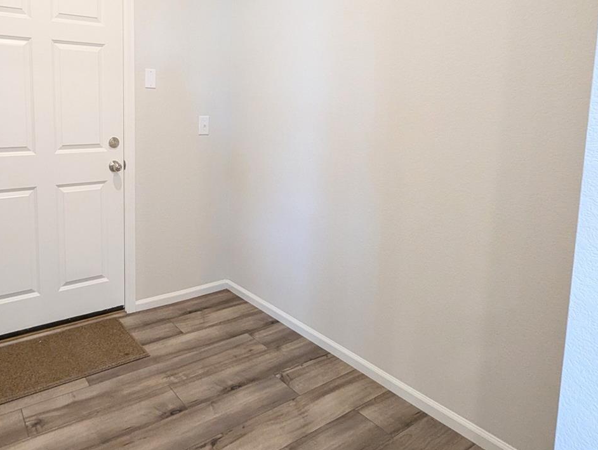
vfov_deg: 59.7
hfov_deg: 73.5
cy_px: 147
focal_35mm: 22
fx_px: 381
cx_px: 189
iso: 152
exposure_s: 1/24
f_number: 2.2
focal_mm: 1.95
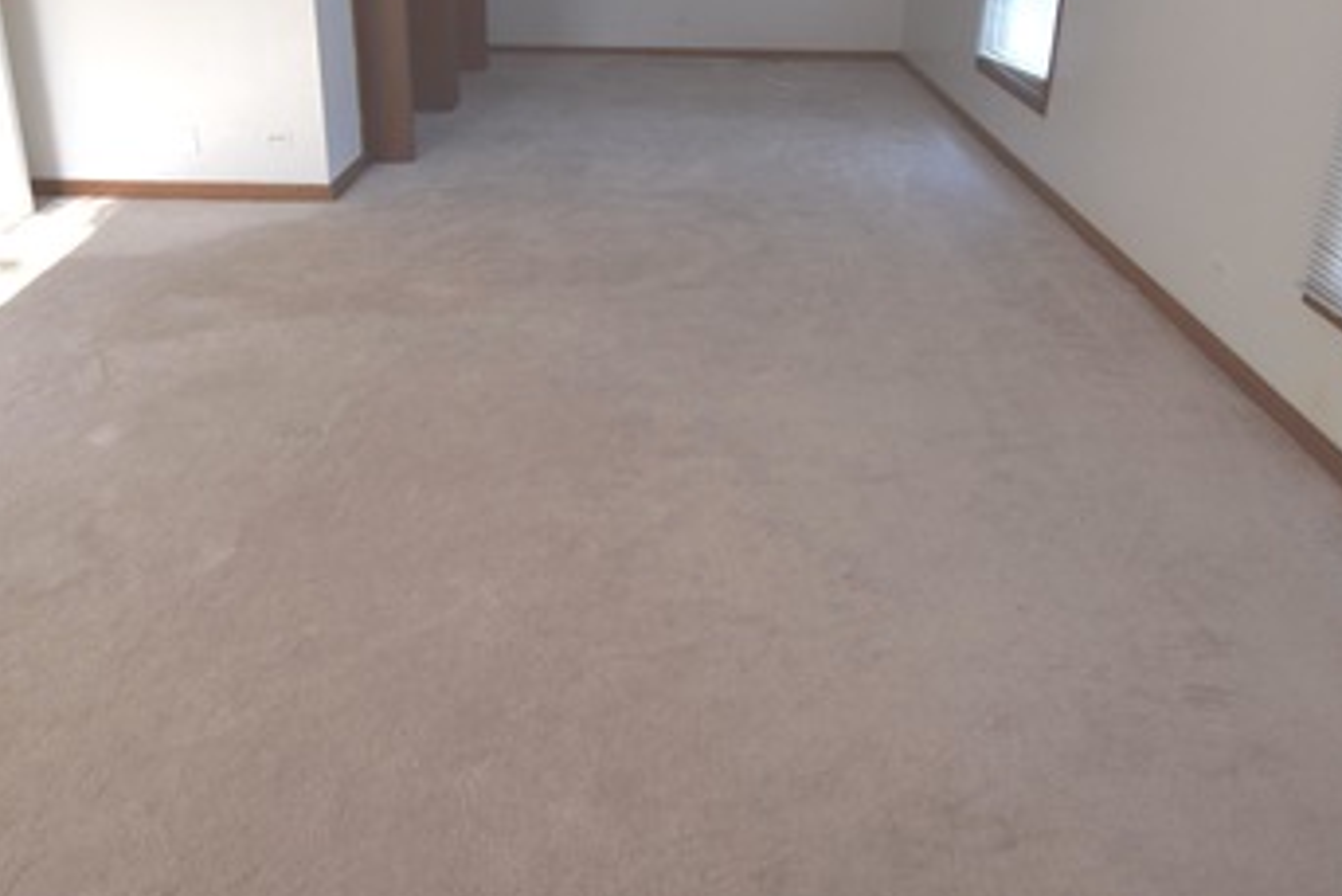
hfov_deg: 65.4
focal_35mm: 28
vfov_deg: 44.9
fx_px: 1044
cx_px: 642
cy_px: 225
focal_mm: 10
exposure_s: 1/80
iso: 400
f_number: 4.5
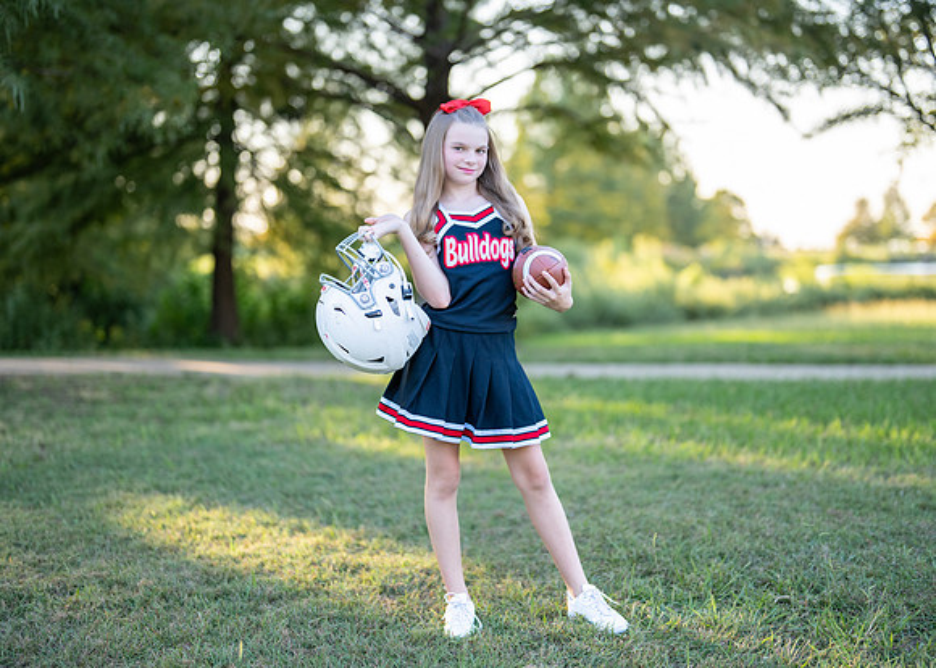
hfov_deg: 34.4
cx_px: 479
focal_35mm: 57
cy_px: 310
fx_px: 1511
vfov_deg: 24.9
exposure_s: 1/1600
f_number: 1.2
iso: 200
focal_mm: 50
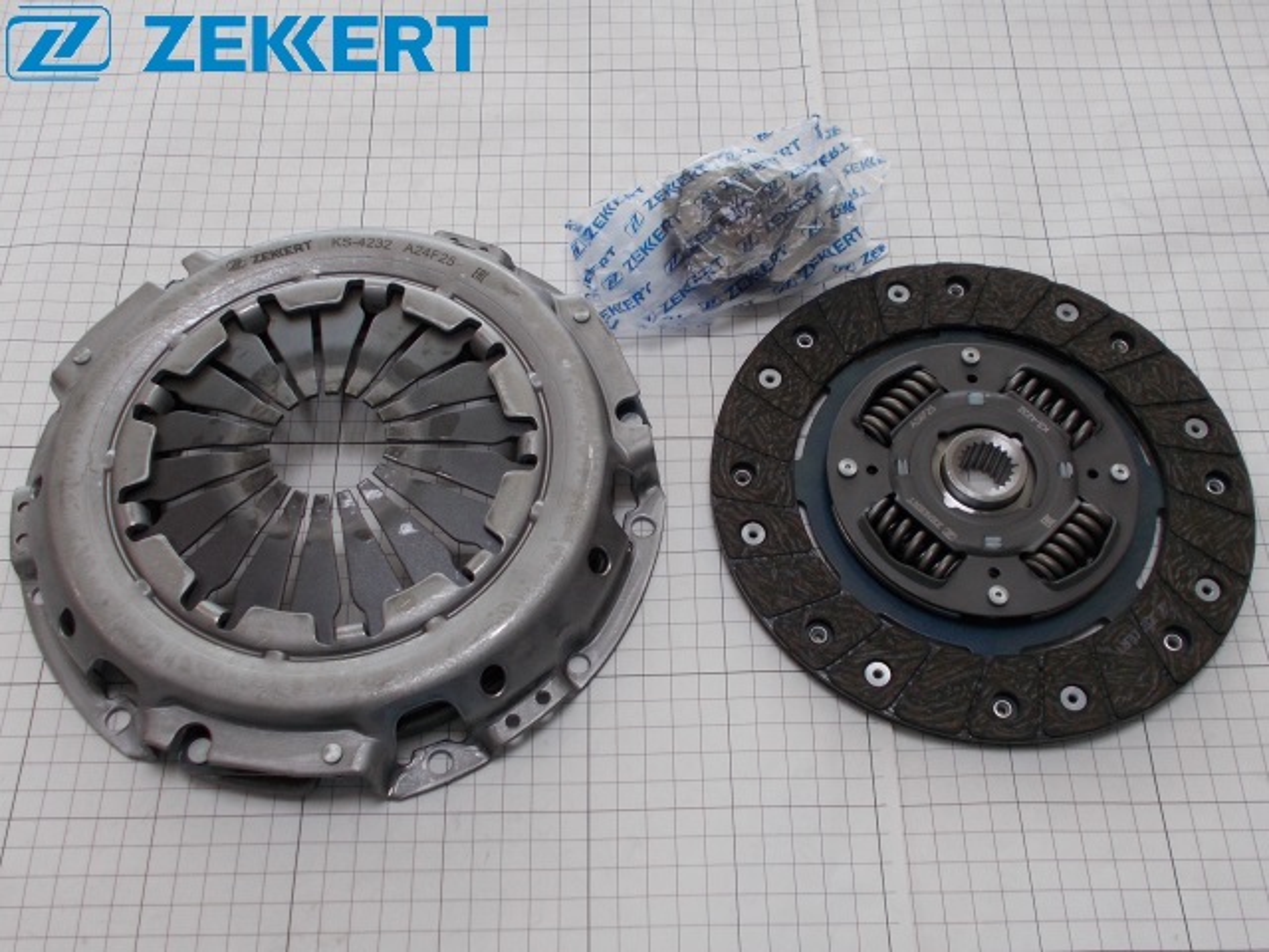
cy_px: 476
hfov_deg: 67.3
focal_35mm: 26
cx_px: 634
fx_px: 953
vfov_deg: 53.1
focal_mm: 4.6
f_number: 3.2
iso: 80
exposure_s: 1/25
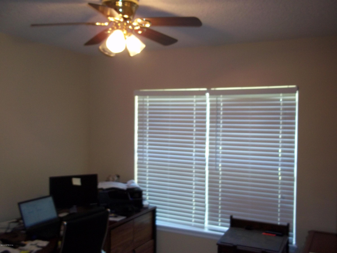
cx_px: 168
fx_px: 350
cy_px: 126
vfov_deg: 39.7
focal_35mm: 36
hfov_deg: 51.4
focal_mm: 6.5
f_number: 3.1
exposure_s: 1/30
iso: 160
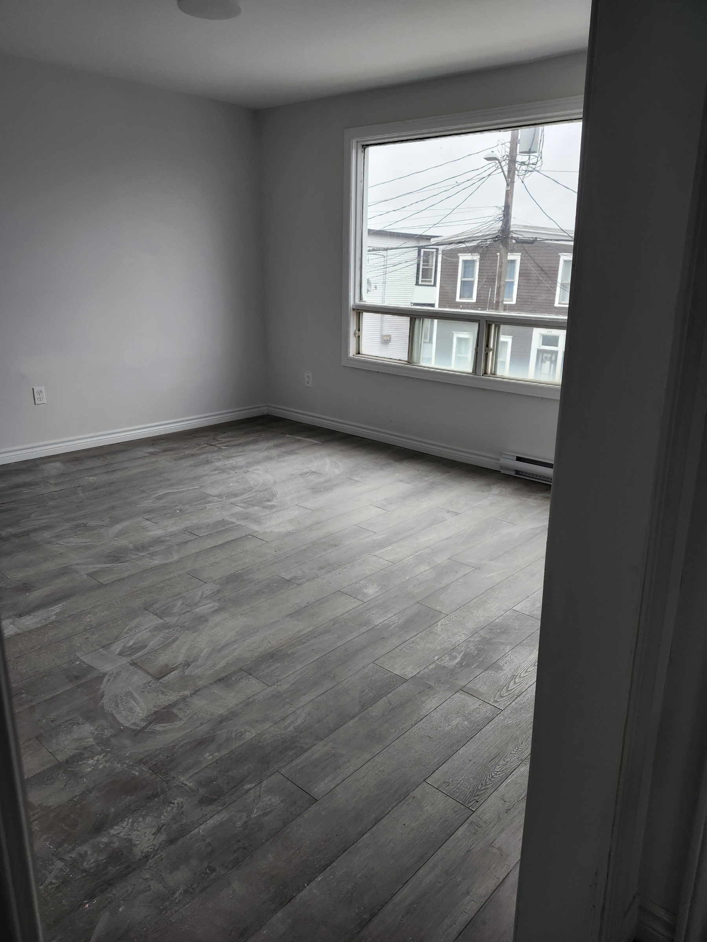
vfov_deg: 73.9
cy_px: 471
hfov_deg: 58.9
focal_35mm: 23
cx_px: 354
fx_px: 626
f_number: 1.8
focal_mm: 5.54
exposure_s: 1/182
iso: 160
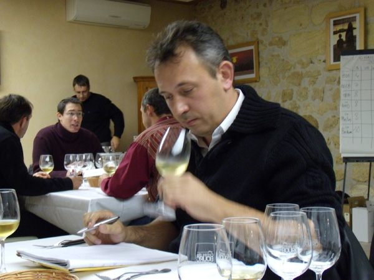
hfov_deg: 33.2
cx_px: 187
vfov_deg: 25.2
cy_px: 140
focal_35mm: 58
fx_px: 627
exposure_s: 1/30
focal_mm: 10.4
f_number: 4
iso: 400
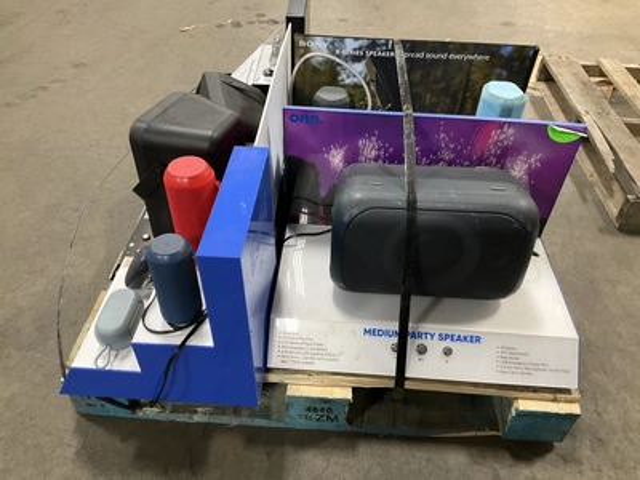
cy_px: 240
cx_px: 320
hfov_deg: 61.7
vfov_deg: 48.2
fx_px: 536
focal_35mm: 29
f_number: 1.8
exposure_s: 1/40
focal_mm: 3
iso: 250
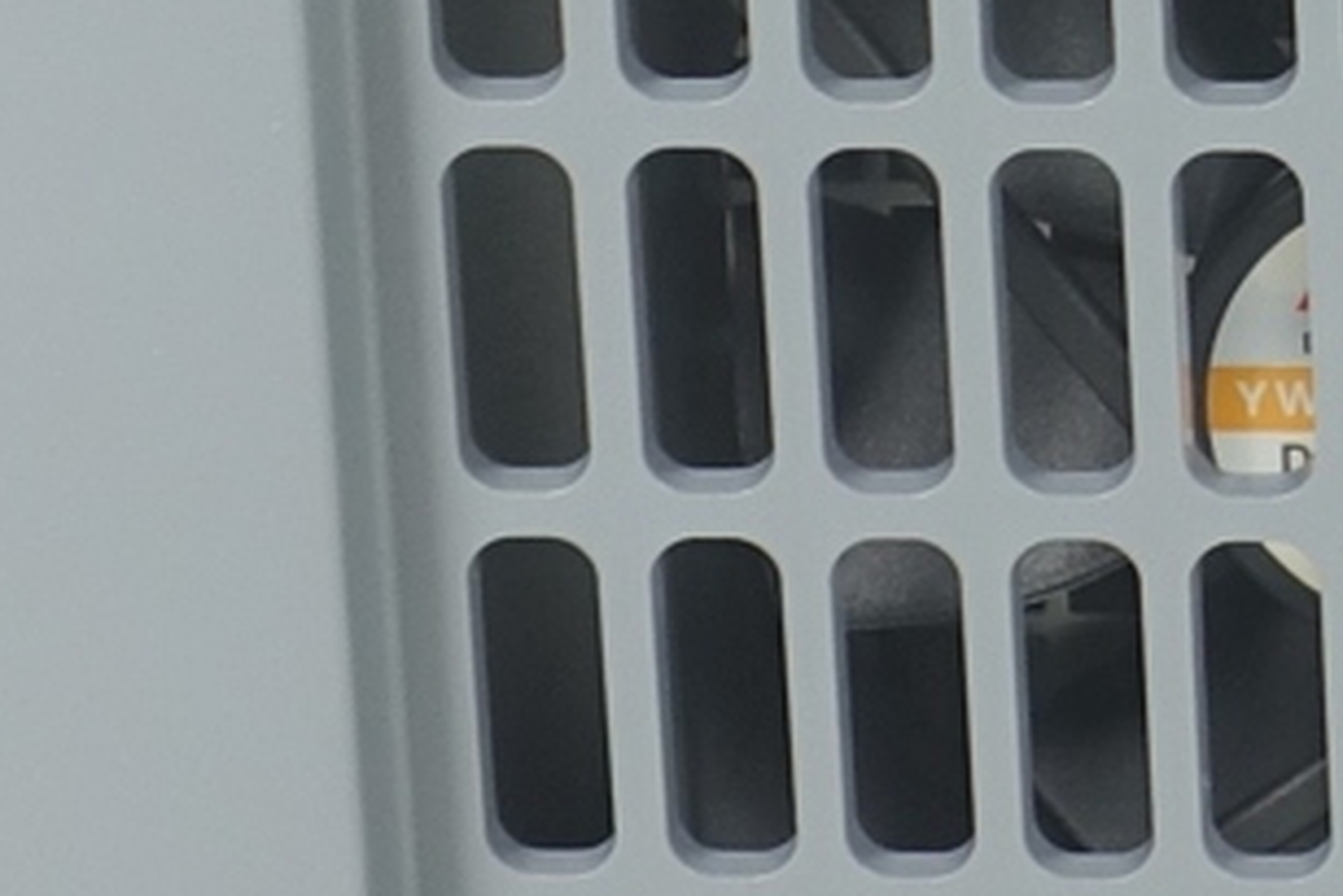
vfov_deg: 3.4
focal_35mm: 400
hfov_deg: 5.0
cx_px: 3443
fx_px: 14929
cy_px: -278
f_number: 3.2
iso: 125
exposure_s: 1/80
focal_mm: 22
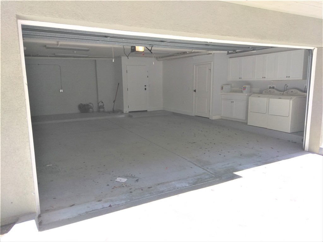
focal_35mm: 20
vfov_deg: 66.0
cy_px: 121
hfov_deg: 81.7
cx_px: 162
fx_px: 187
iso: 100
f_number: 2.2
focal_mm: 3.46
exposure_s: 1/158
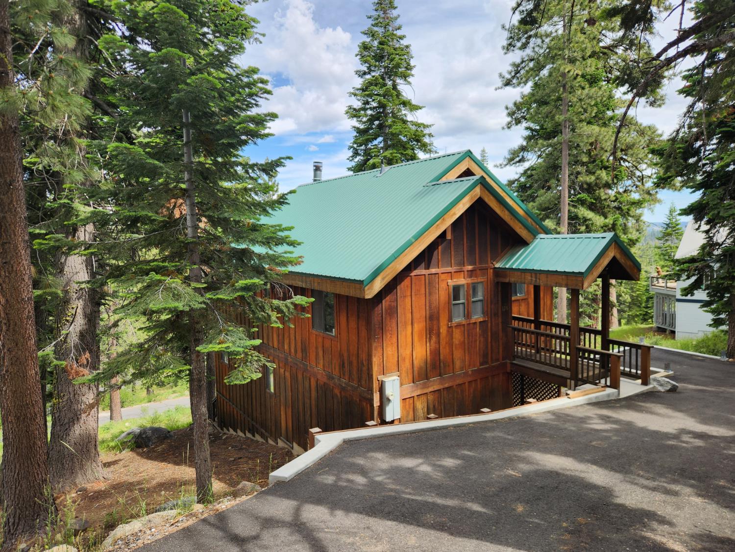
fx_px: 488
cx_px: 368
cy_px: 276
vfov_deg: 58.9
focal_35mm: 23
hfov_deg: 73.9
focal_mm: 5.4
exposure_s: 1/496
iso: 20
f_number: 1.8
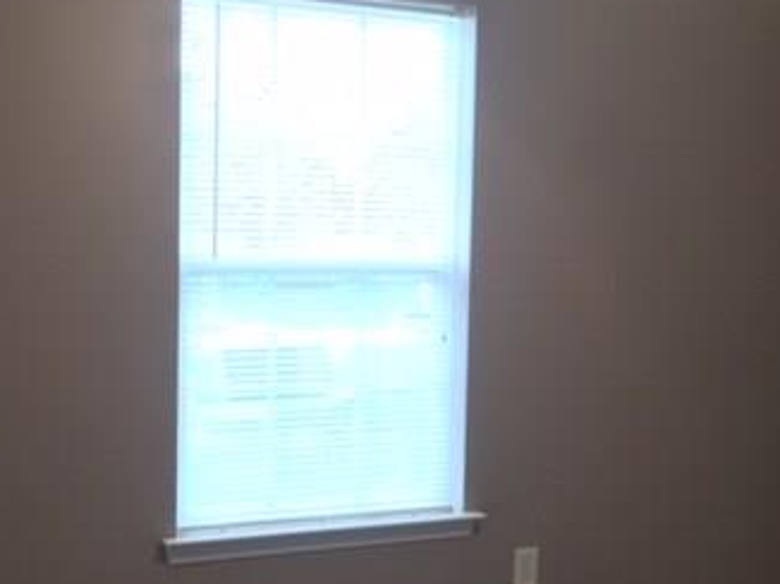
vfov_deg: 25.6
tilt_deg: -6.1
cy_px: 349
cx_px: 392
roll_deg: -2.0
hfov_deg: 33.8
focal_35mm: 57
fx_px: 1283
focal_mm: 4.15
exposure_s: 1/30
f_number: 2.2
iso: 80
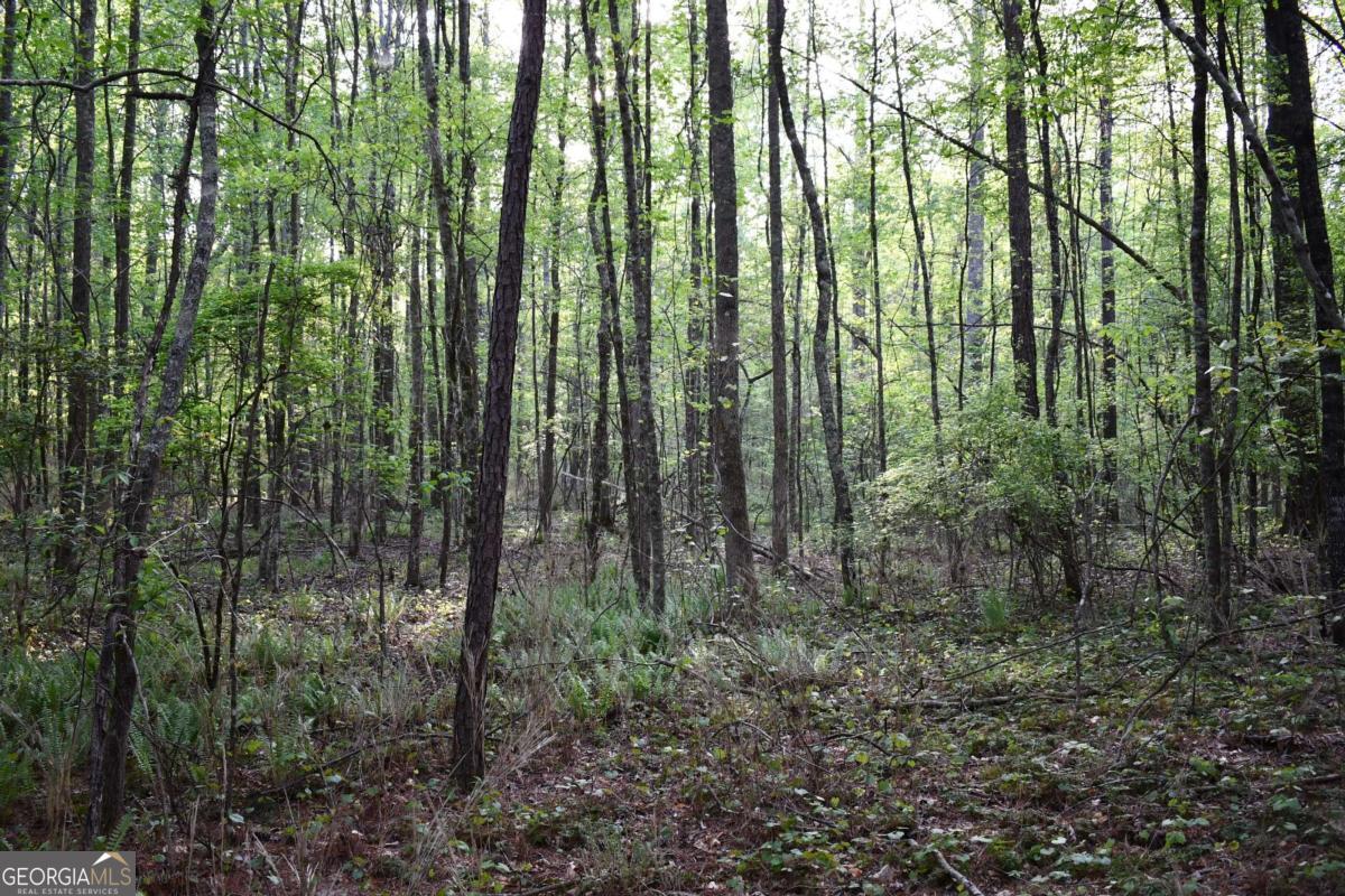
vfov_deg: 36.9
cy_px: 448
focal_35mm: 36
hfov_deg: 53.1
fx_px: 1345
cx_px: 672
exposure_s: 1/160
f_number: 3.5
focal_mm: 18
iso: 800
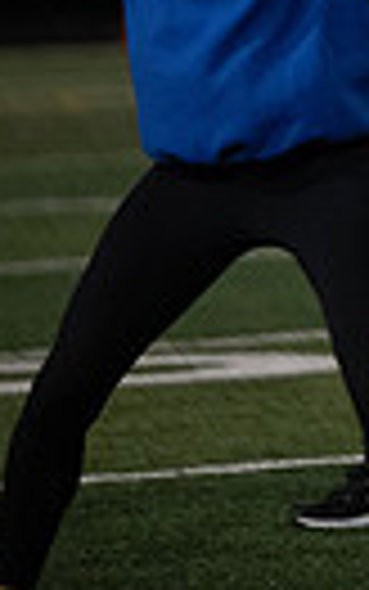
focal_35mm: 721
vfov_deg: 2.9
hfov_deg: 1.8
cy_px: -241
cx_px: 1170
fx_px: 11588
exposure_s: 1/1600
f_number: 2.8
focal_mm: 160
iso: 5000
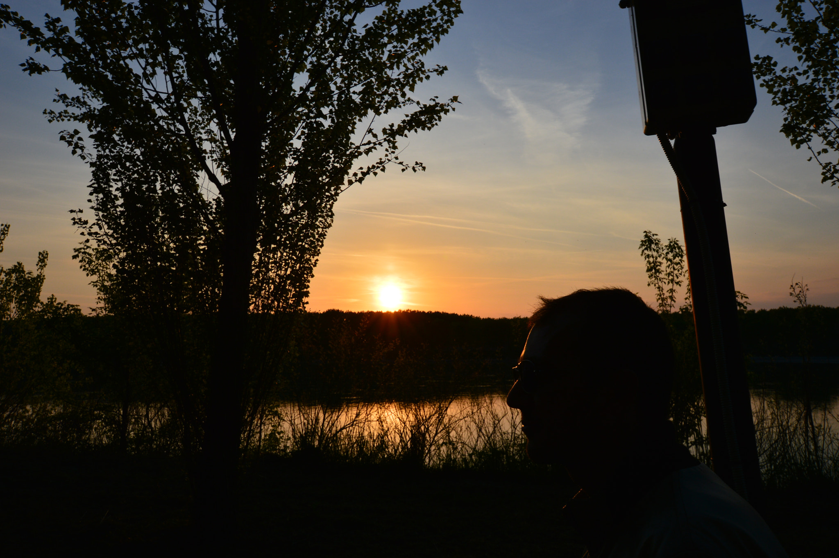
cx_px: 420
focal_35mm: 30
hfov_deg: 62.0
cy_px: 279
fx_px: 699
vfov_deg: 43.5
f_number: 11
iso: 125
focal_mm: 20
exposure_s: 1/500
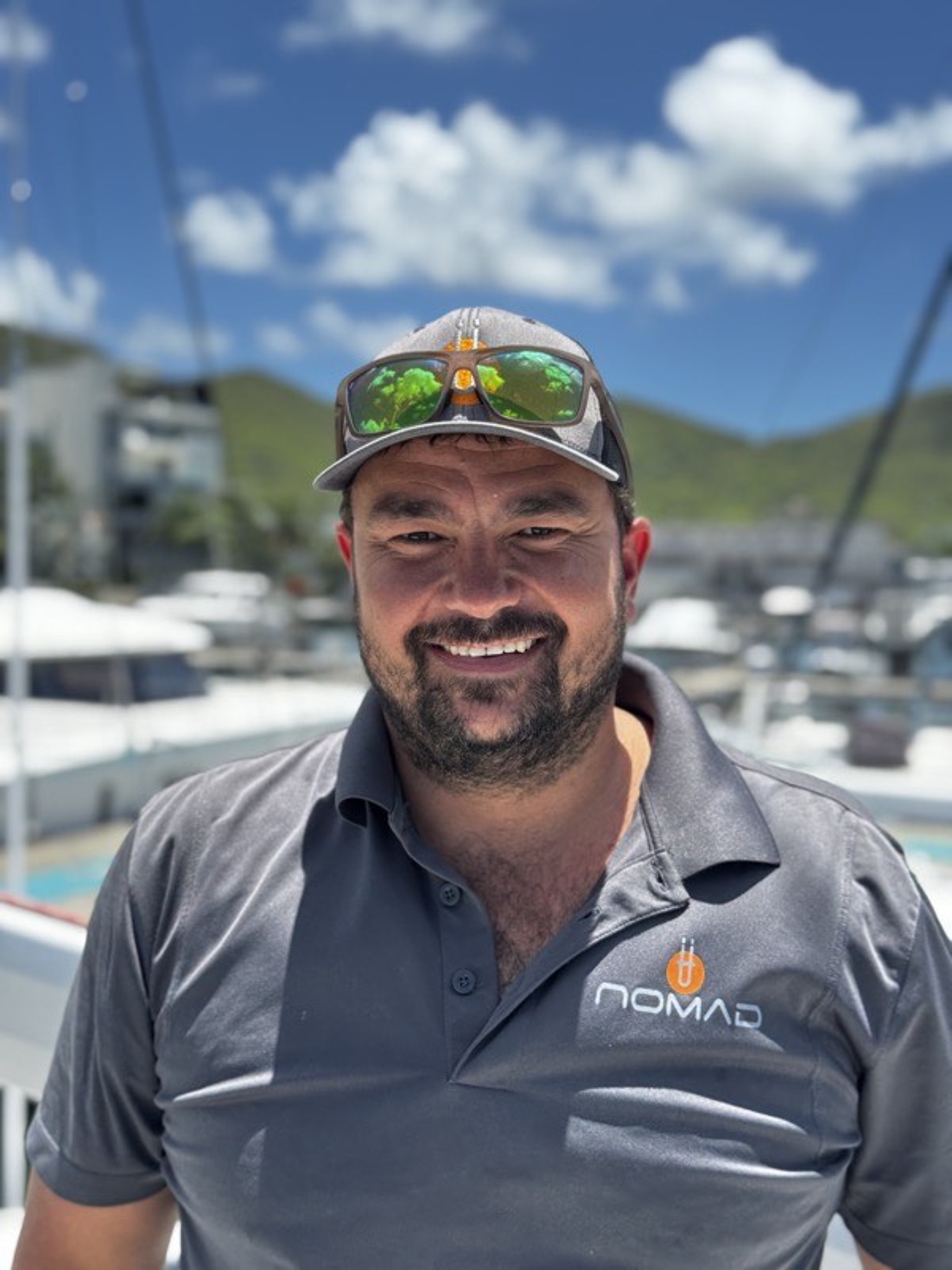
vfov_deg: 39.7
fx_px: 1760
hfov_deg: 30.3
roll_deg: -2.2
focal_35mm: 48
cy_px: 635
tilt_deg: -3.4
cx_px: 476
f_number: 1.78
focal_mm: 6.76
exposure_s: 1/2110
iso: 64
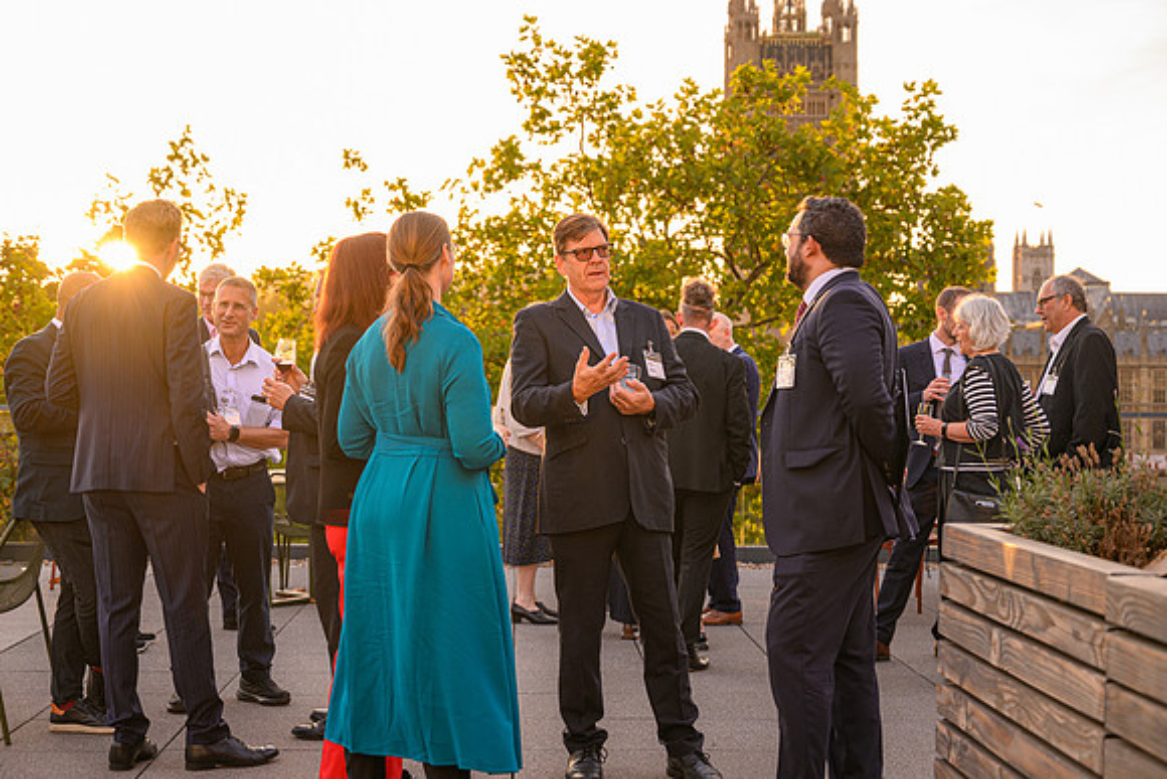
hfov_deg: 36.6
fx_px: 1765
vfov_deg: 24.9
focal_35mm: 54
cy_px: 390
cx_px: 584
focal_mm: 54
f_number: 4
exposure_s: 1/200
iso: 400
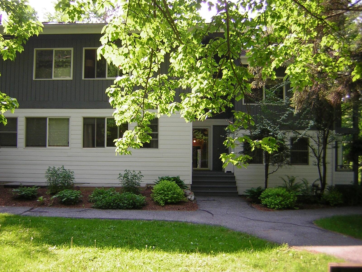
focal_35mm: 36
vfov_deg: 39.7
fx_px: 376
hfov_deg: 51.4
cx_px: 181
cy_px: 136
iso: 50
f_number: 2.6
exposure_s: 1/133
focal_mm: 4.7
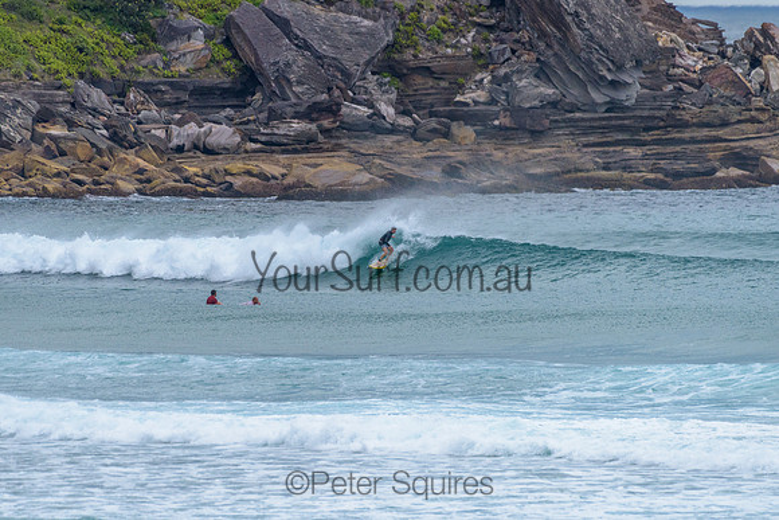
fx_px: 13271
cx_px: 379
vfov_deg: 2.2
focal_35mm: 613
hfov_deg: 3.4
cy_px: 253
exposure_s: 1/2000
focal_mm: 500
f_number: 5.6
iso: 640
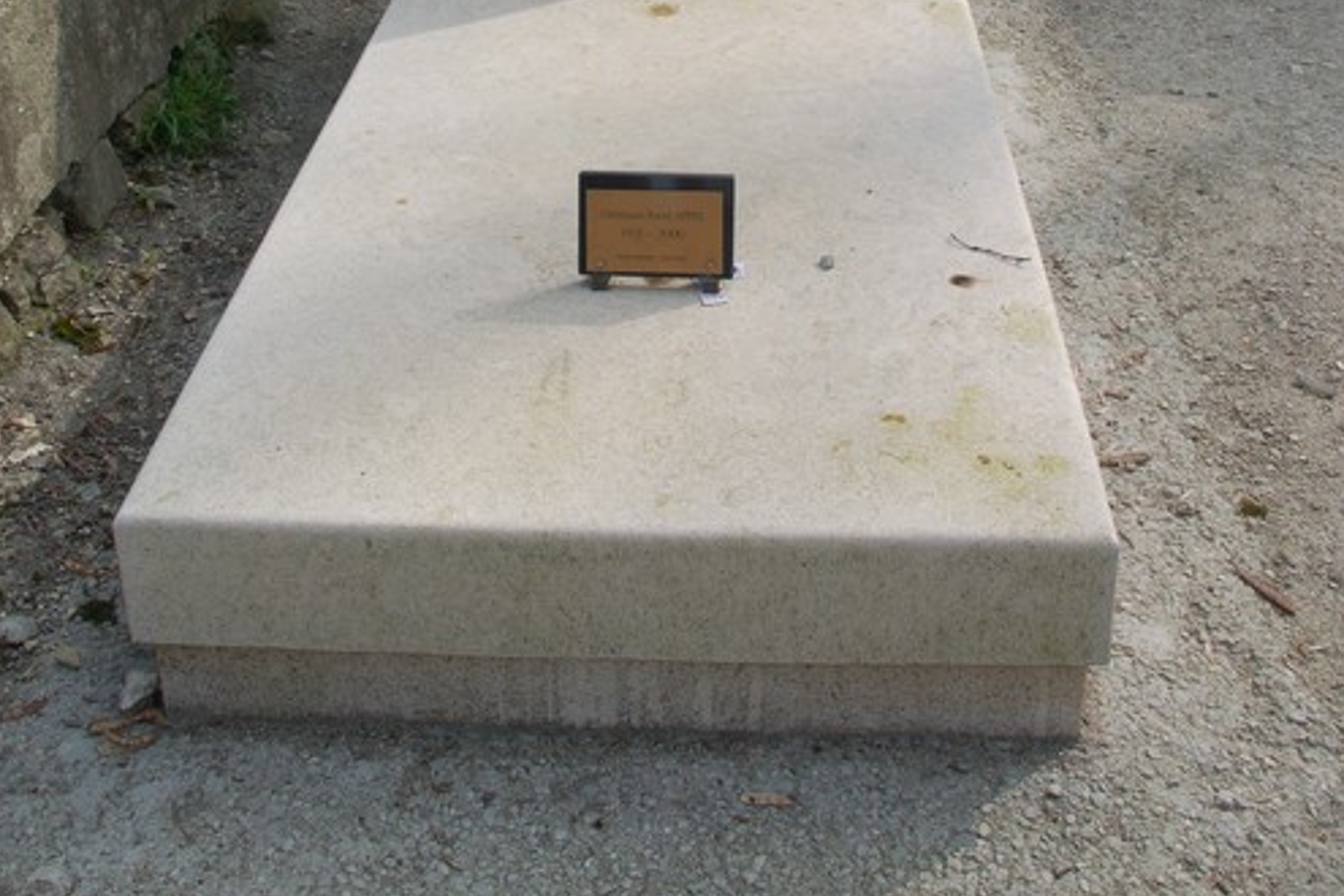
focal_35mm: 41
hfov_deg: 47.4
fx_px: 1531
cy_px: 27
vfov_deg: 30.6
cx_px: 671
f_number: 9
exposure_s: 1/320
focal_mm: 18
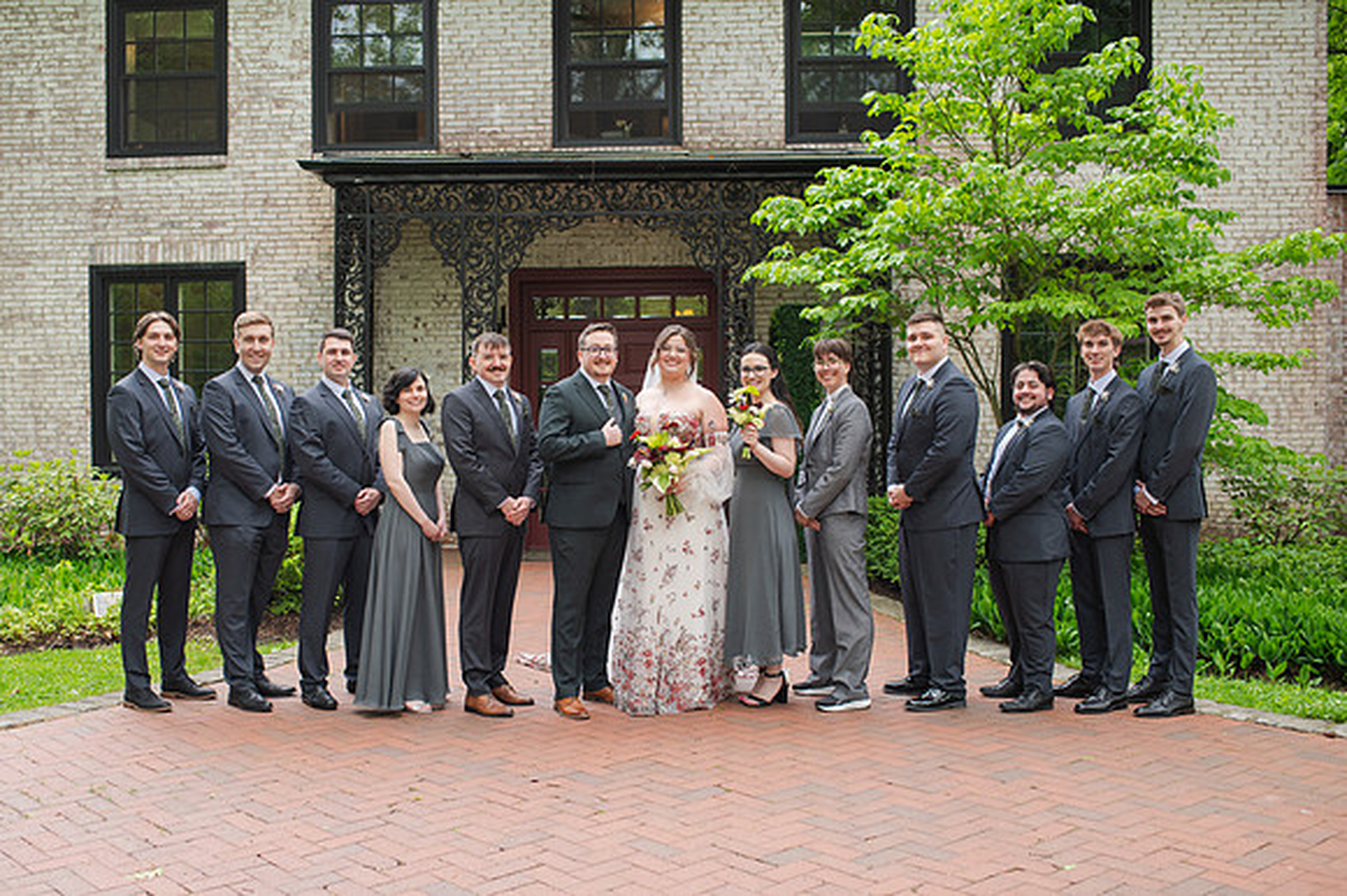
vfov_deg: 33.6
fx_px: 1484
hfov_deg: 48.7
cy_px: 502
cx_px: 603
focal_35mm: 40
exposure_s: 1/320
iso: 220
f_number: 3.2
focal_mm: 35
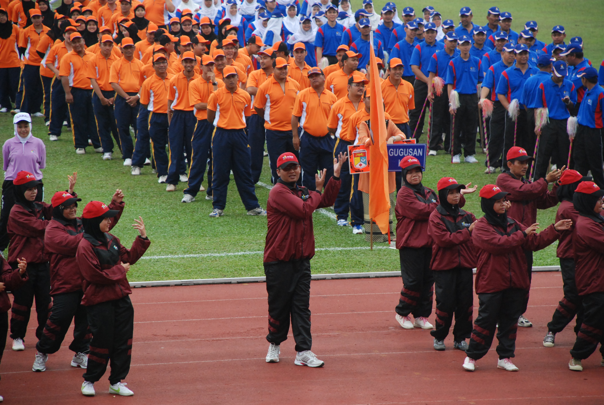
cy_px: 202
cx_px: 302
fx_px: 3404
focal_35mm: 202
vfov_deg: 6.8
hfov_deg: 10.1
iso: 1000
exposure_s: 1/1000
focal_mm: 135
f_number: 5.6
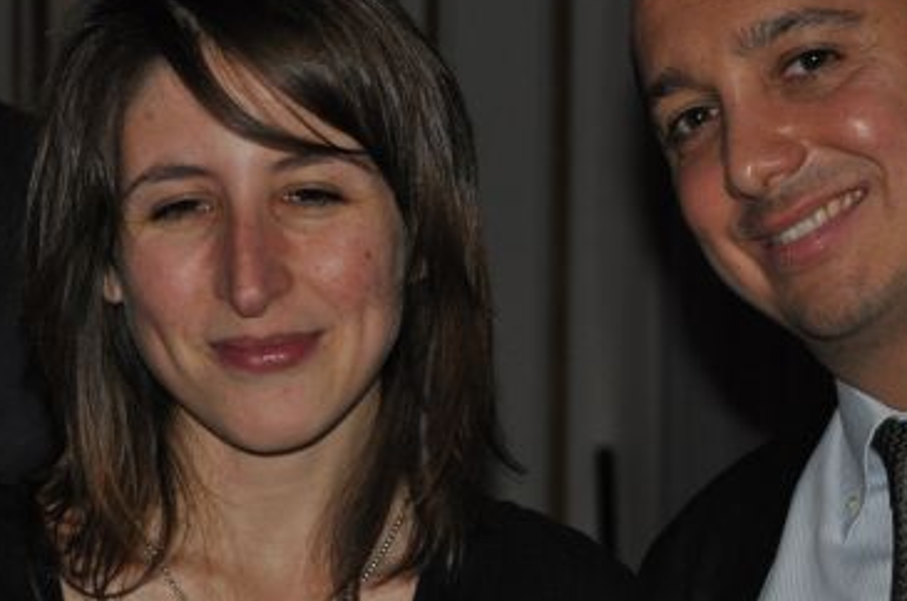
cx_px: 502
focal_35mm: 158
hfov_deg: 13.0
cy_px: 257
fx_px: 3974
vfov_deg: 8.7
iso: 800
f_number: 5
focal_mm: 60
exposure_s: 1/60
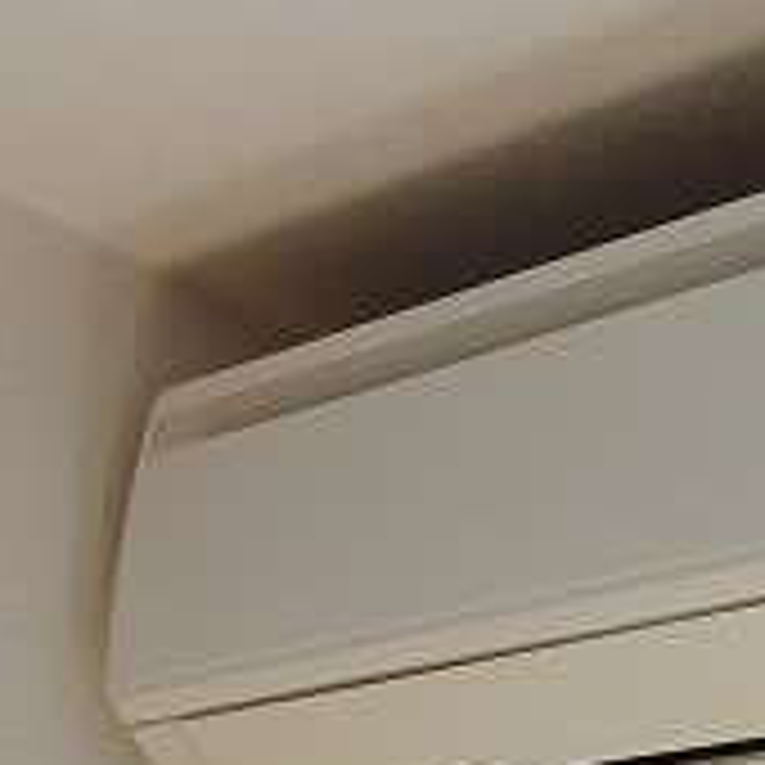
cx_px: 958
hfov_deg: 23.2
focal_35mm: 67
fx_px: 1675
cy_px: 403
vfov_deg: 25.7
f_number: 3.5
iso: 100
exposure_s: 1/60
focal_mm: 5.2
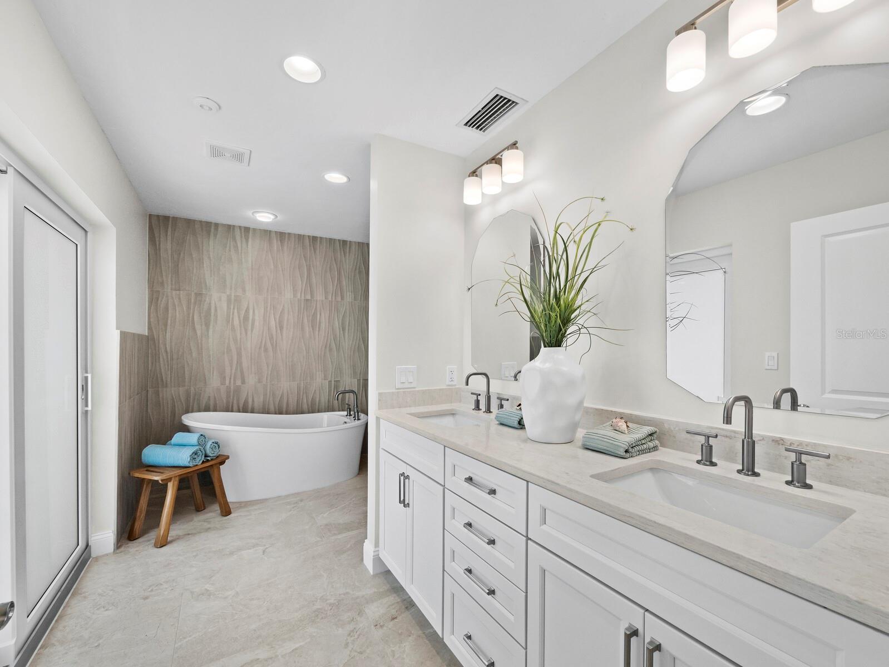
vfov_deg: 85.7
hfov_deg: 102.0
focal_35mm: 14
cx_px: 444
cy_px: 334
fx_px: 360
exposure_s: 1/40
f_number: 9
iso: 1250
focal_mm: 7
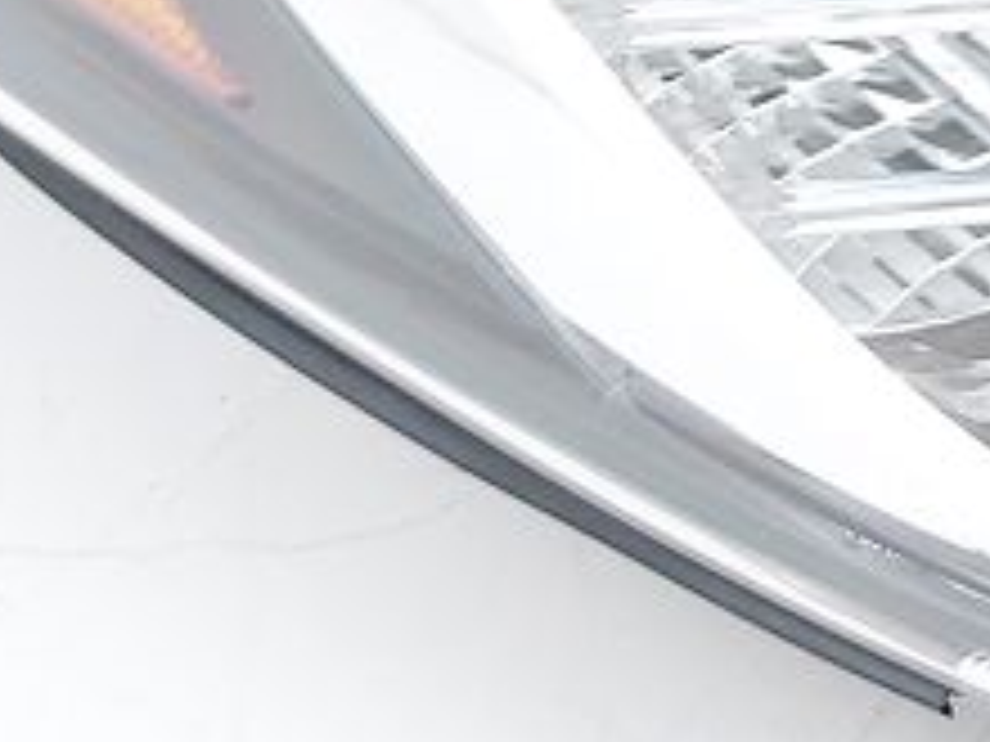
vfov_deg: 9.3
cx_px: 2045
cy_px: -684
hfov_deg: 11.6
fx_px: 4319
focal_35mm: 151
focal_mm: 5.23
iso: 64
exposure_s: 1/50
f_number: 1.8
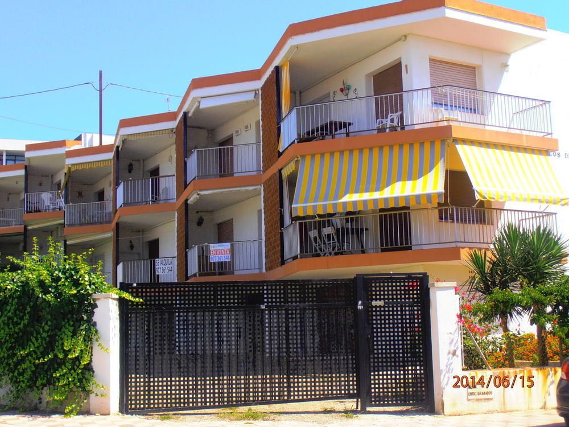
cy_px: 214
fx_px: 937
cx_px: 284
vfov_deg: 25.7
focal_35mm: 57
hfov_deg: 33.8
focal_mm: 10.04
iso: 80
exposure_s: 1/400
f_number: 4.5
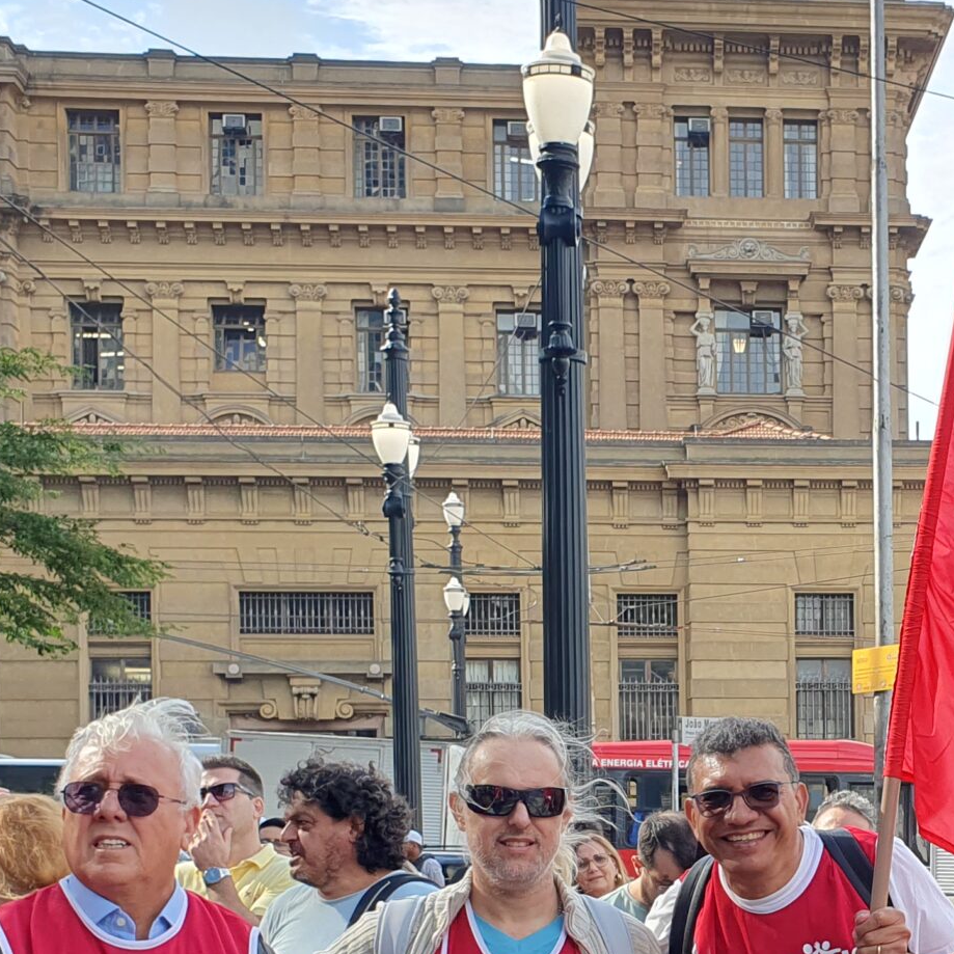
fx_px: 1996
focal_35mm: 64
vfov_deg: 26.1
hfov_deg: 25.8
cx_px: 900
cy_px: 834
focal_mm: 4.32
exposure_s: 1/453
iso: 50
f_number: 2.4
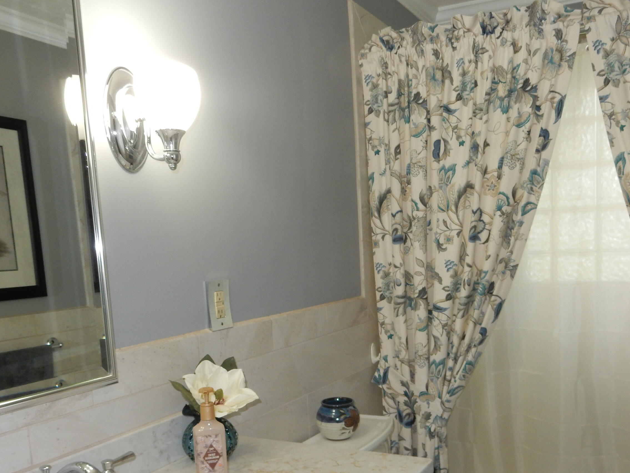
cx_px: 385
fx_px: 601
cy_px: 306
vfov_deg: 42.5
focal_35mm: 33
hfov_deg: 54.9
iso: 200
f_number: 3.7
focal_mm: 4.5
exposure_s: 1/30
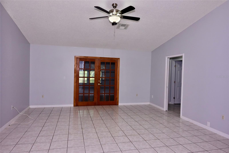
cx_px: 114
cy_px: 76
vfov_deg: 53.2
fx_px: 153
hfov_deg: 73.7
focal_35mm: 24
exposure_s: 1/100
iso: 500
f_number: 8
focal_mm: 16
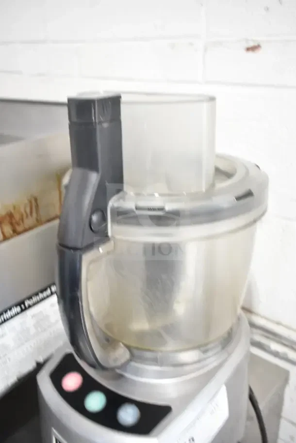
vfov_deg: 57.2
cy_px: 222
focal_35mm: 33
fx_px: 407
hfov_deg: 40.0
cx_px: 148
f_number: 3.8
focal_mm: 22
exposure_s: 1/40
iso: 720
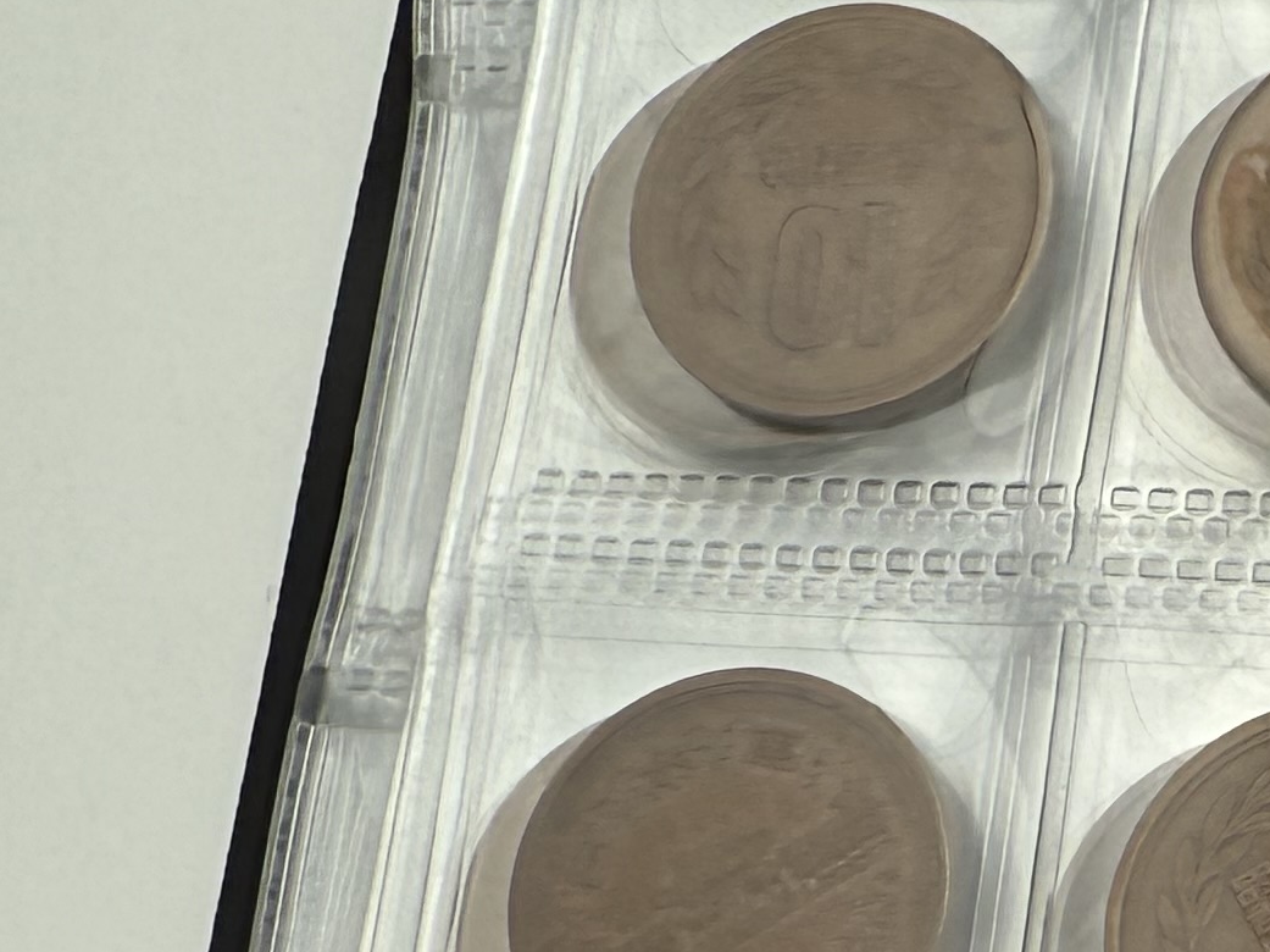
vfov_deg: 15.7
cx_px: 2418
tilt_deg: -74.6
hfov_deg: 16.7
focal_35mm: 93
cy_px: 885
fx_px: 3411
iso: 40
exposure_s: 1/280
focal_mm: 2.22
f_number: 2.2
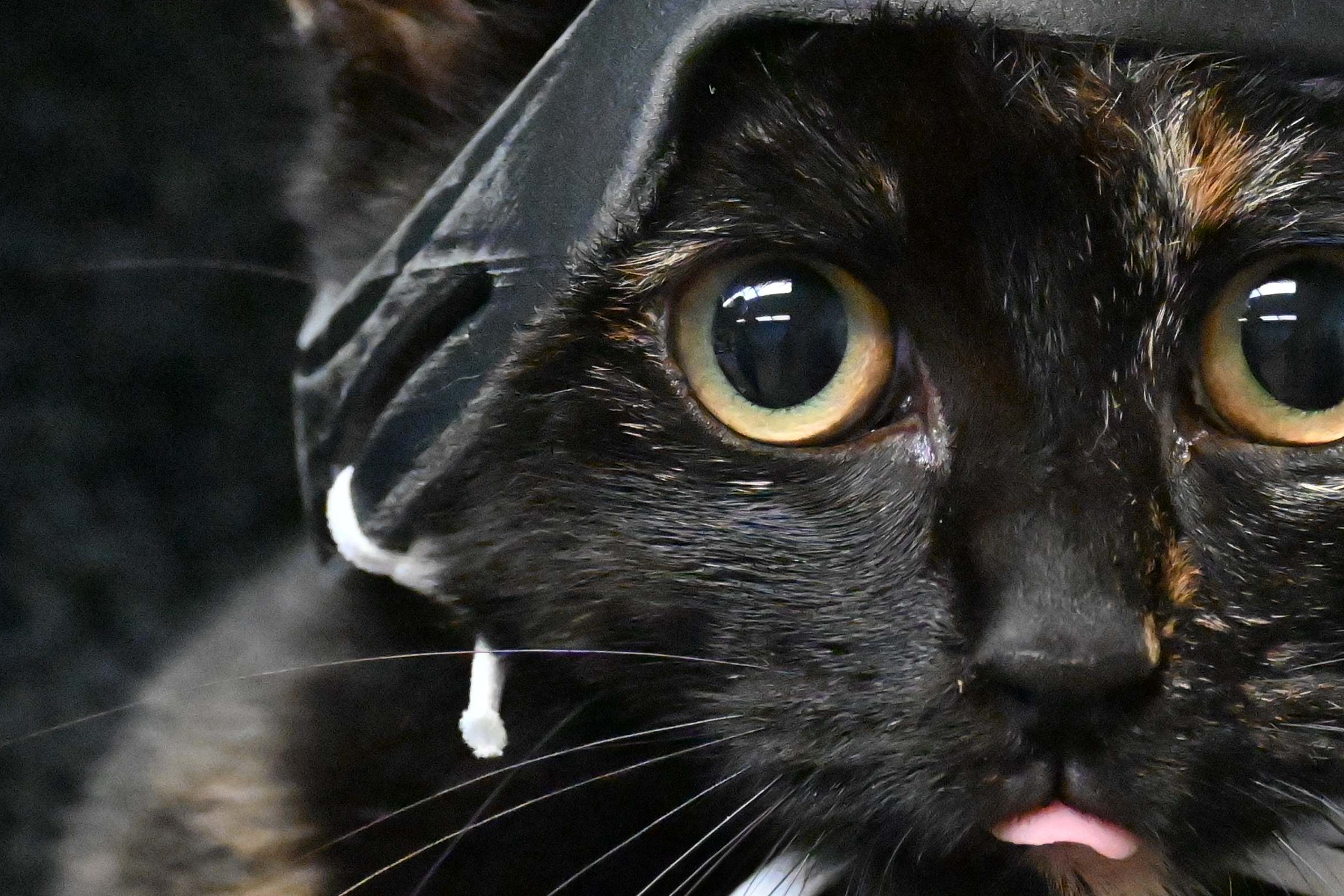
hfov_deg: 3.9
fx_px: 19674
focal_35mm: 527
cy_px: 293
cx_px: 972
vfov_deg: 2.6
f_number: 5.3
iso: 16000
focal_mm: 150
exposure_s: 1/320
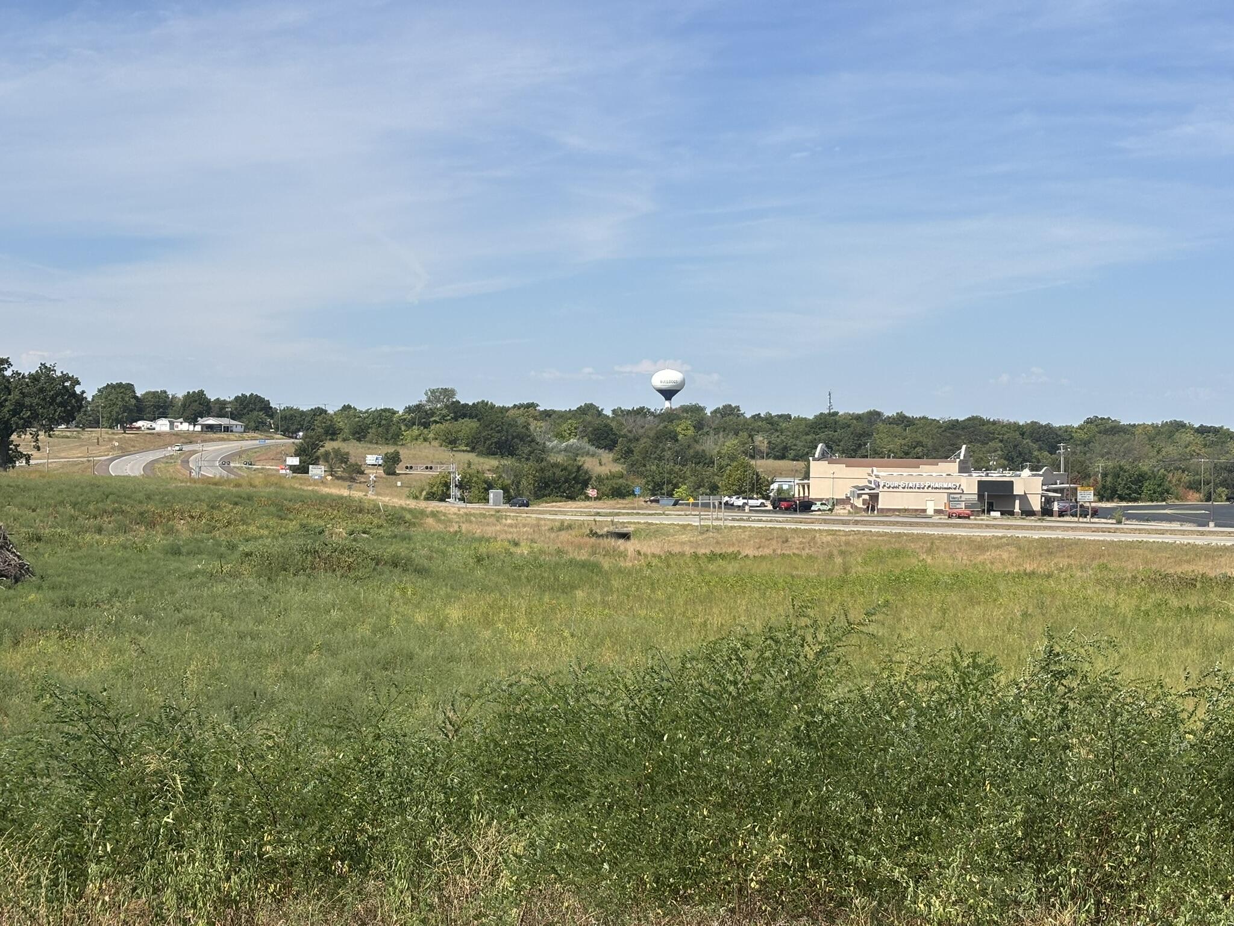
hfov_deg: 36.8
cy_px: 463
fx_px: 1854
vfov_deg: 28.0
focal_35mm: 52
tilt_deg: -1.2
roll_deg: -0.7
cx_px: 617
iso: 40
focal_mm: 5.96
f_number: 1.6
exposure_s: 1/3534
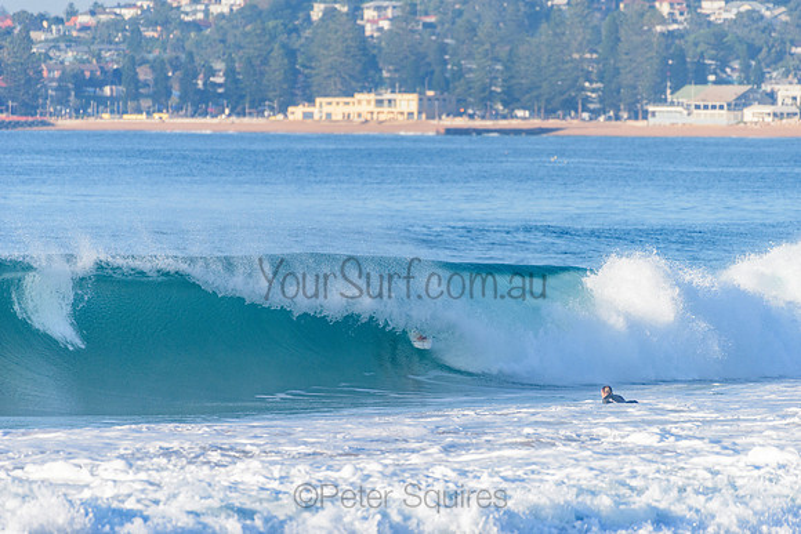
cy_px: 267
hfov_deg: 4.1
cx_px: 400
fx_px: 11127
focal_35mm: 500
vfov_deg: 2.8
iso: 280
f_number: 5.6
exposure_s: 1/2000
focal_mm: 500
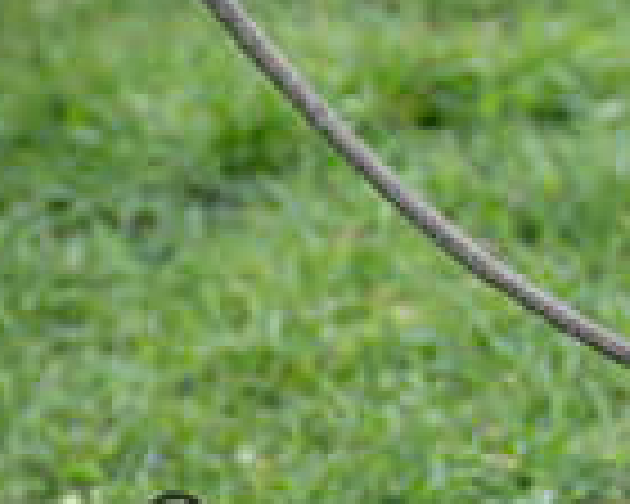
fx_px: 12437
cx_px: 875
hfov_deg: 2.9
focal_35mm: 667
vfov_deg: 2.3
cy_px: 531
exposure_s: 1/1250
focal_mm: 98
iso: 400
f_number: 4
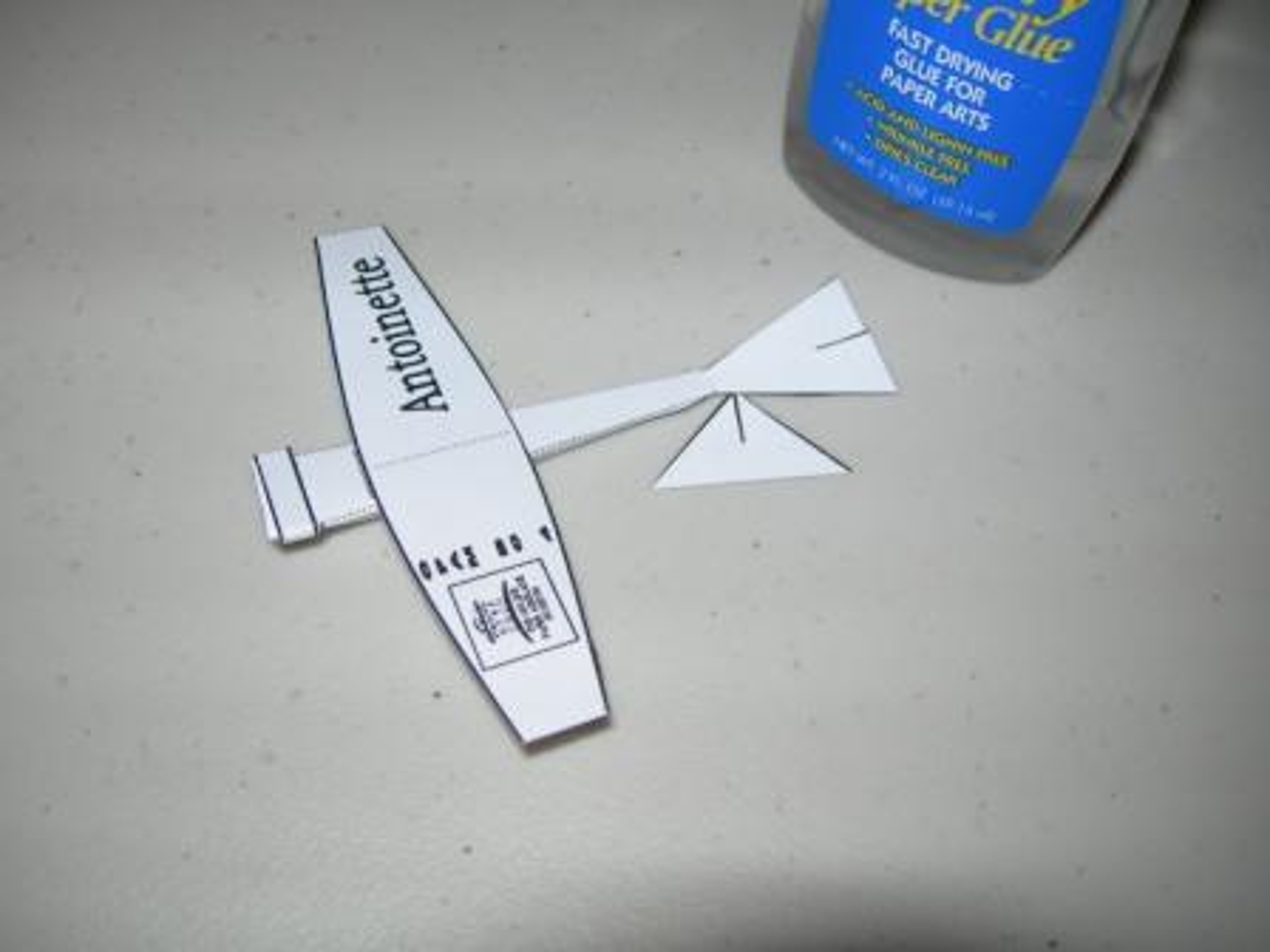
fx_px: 1394
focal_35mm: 38
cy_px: 476
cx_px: 635
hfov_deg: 49.0
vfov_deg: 37.7
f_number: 2.8
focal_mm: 7.8
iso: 50
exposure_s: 1/60.1
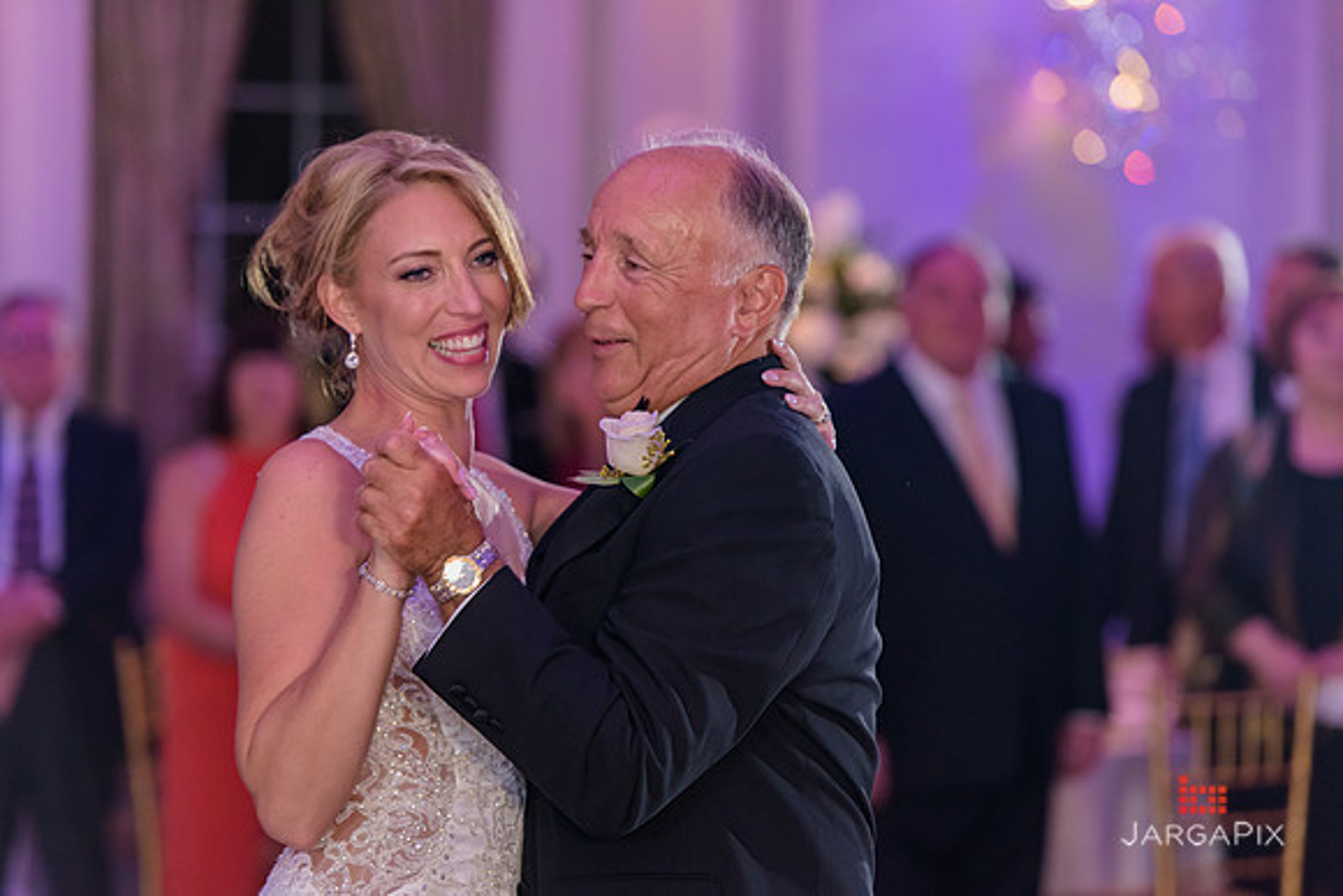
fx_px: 5970
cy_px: 448
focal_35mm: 160
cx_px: 672
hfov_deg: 12.8
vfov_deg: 8.6
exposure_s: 1/125
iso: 1600
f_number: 3.2
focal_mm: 160
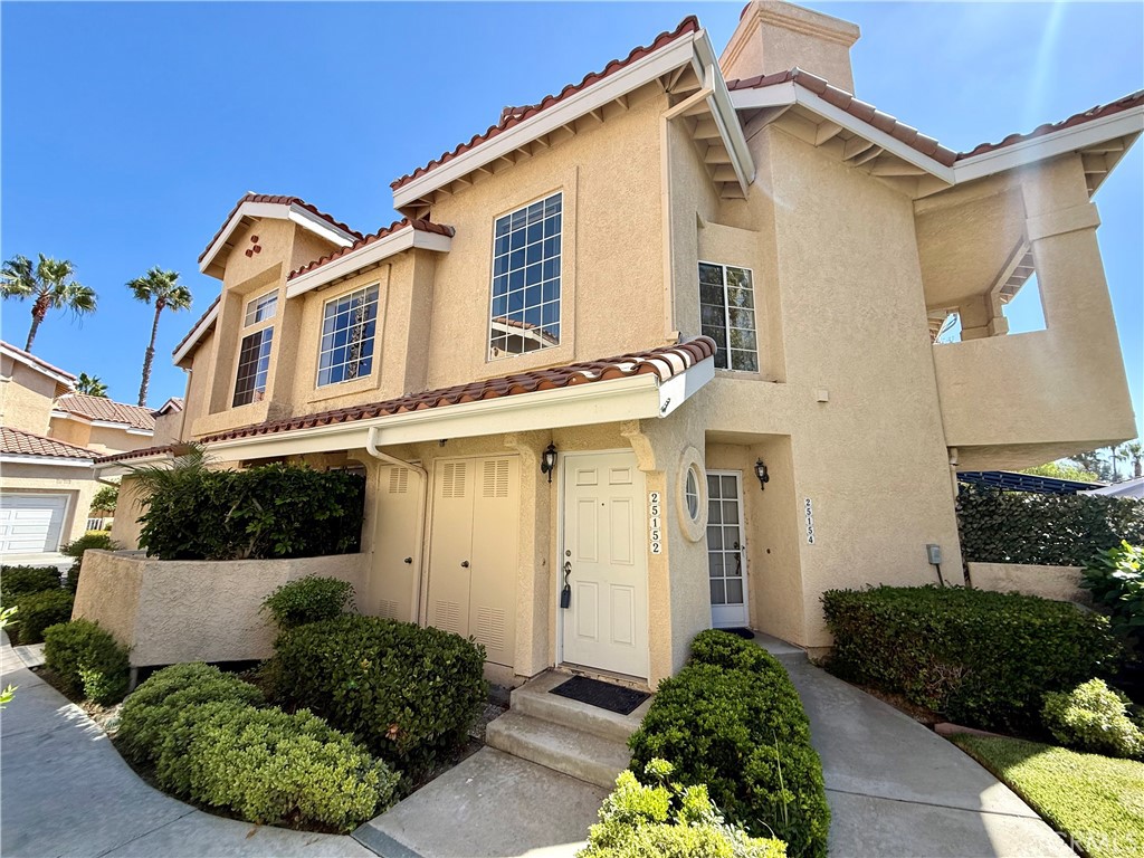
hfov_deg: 102.1
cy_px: 429
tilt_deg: +10.8
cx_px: 572
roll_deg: -0.1
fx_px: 463
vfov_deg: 85.7
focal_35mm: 14
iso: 50
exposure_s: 1/709
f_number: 2.2
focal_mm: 2.22
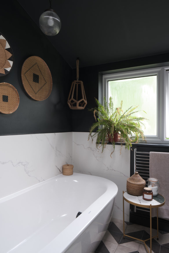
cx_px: 84
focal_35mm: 24
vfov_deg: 73.7
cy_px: 126
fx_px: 169
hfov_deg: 53.1
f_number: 11
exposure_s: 1/2
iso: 160
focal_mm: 16
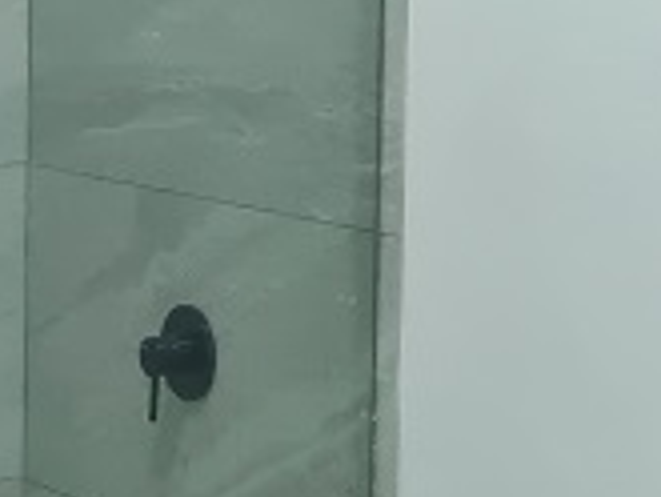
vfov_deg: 11.6
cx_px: 282
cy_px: 26
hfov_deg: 15.5
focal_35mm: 127
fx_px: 2427
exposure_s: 1/120
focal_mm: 5.4
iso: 250
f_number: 1.8
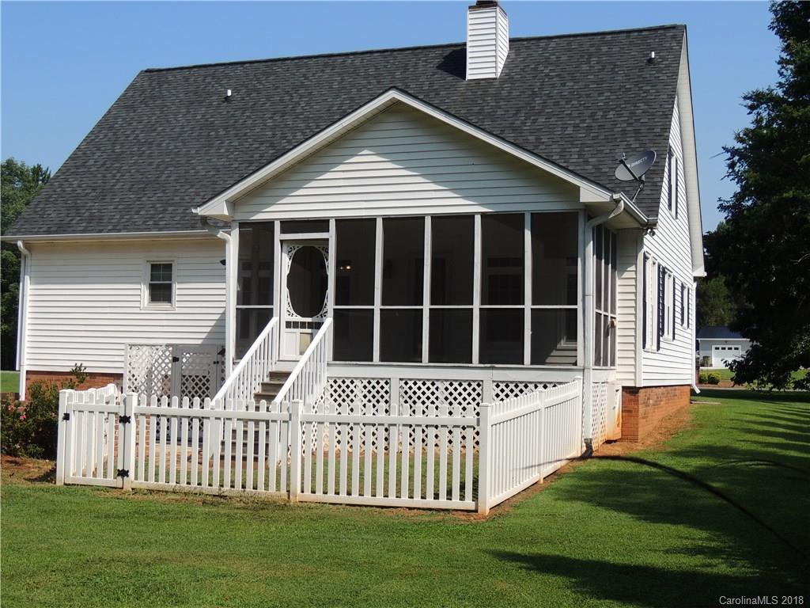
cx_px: 405
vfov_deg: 30.9
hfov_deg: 40.4
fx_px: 1100
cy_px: 304
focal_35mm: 47
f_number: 3.5
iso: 100
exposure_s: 1/1000
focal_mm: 8.3
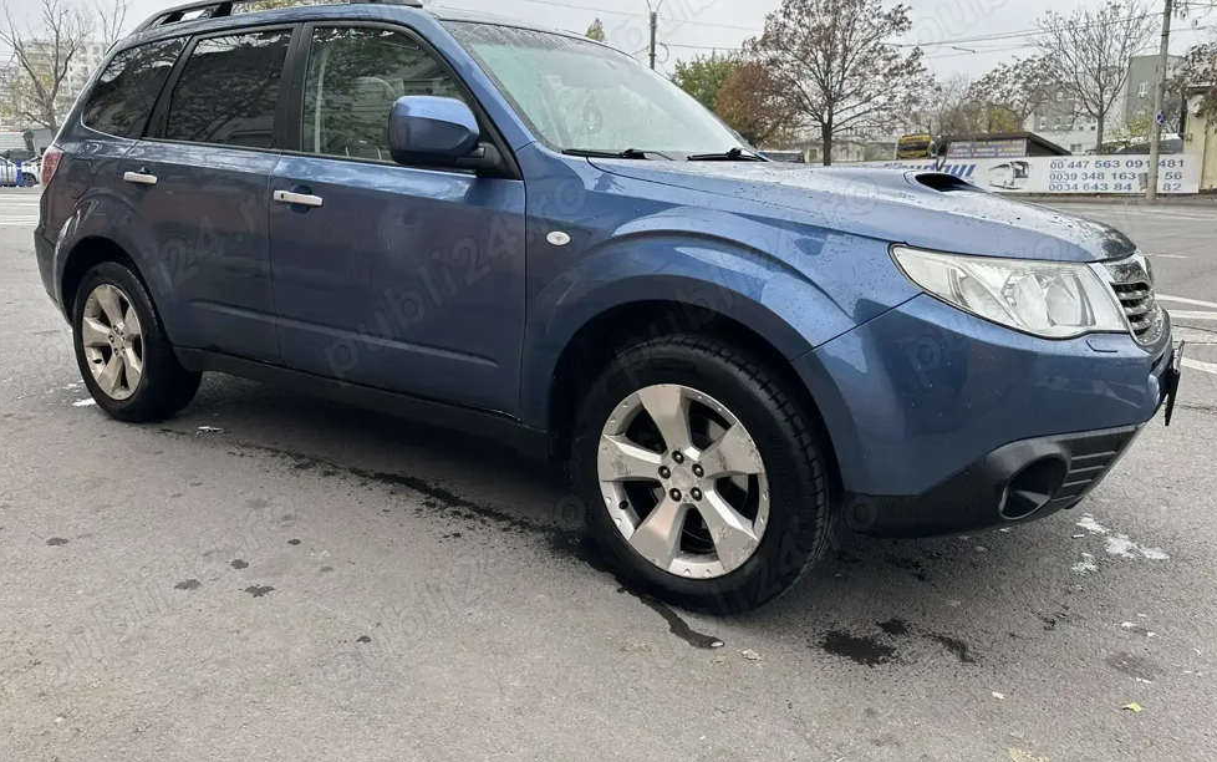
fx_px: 863
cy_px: 298
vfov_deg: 47.3
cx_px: 599
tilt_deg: -7.5
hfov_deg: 70.4
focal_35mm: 26
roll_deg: -0.4
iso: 80
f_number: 1.78
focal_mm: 6.86
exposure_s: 1/999
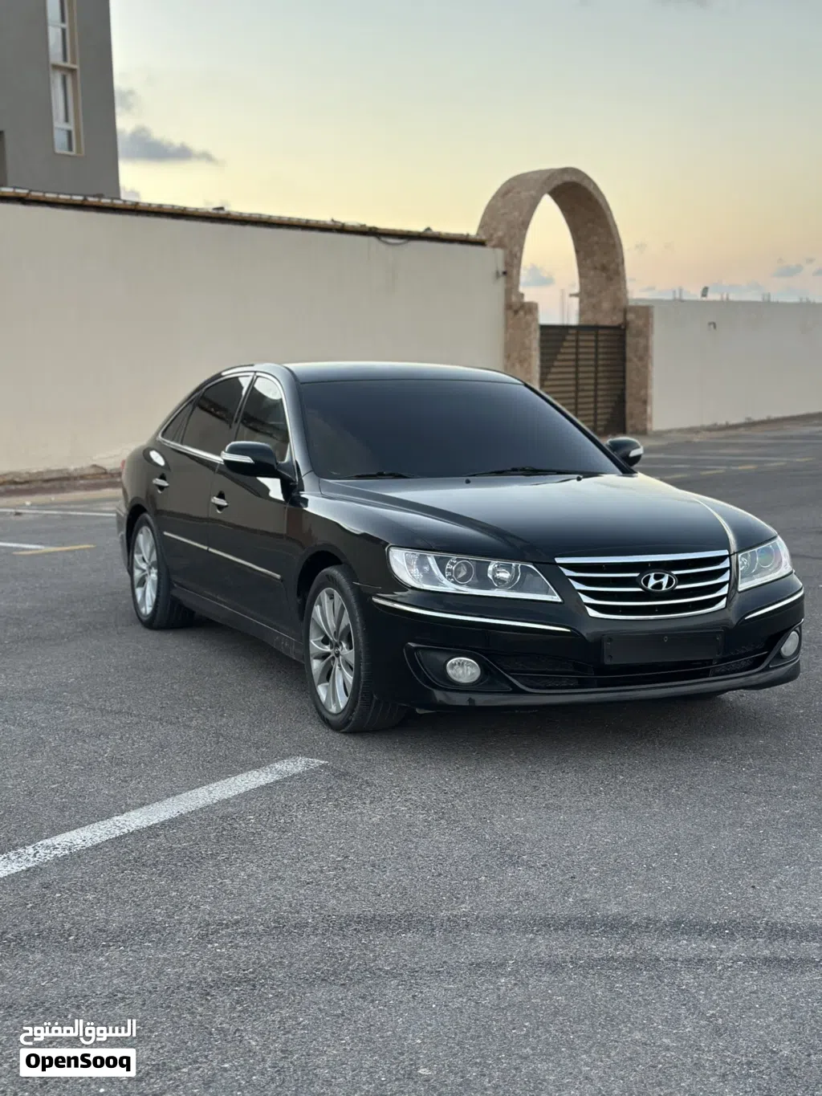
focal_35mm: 48
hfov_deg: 30.3
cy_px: 548
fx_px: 1520
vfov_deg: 39.7
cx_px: 411
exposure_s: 1/121
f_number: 1.78
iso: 100
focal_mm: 6.86
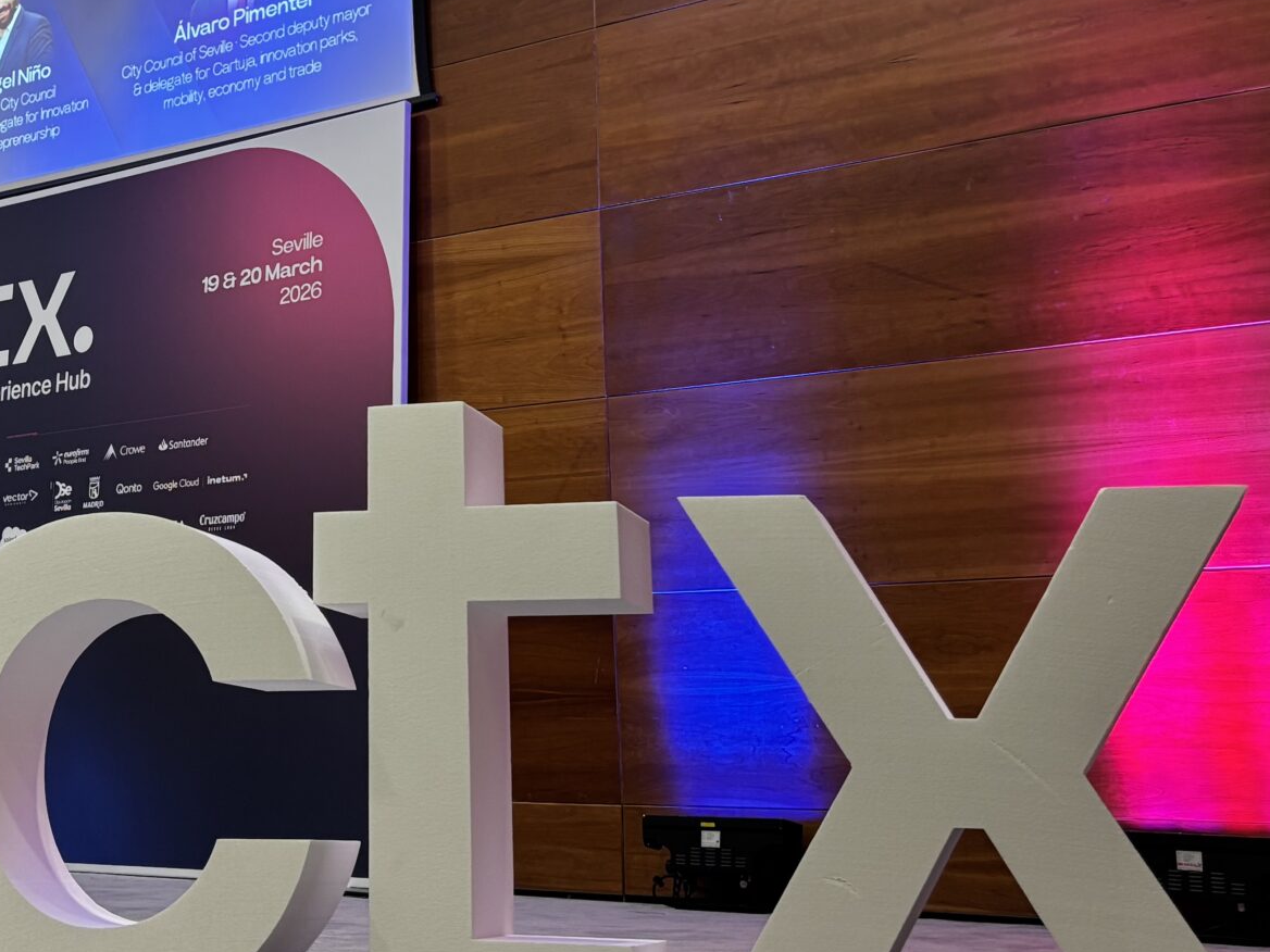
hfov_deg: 32.7
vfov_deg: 25.3
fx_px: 2091
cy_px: 216
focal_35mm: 57
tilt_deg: +13.6
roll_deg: -1.3
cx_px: 217
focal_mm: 5.96
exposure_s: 1/50
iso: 250
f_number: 1.6
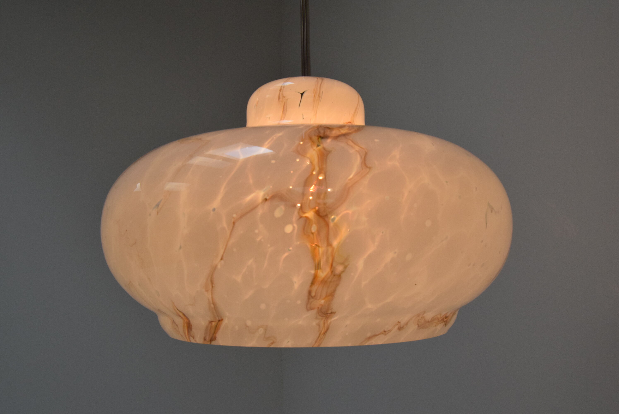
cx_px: 310
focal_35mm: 36
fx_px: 619
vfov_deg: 36.9
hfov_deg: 53.1
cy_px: 207
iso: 1600
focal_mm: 24
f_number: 10
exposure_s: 1/400
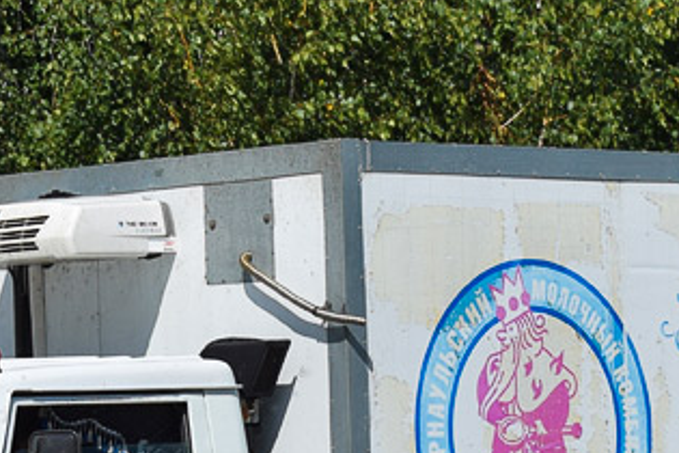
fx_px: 4526
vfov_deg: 5.7
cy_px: 414
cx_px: 323
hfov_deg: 8.6
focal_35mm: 240
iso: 200
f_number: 7.1
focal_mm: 42
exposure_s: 1/1250
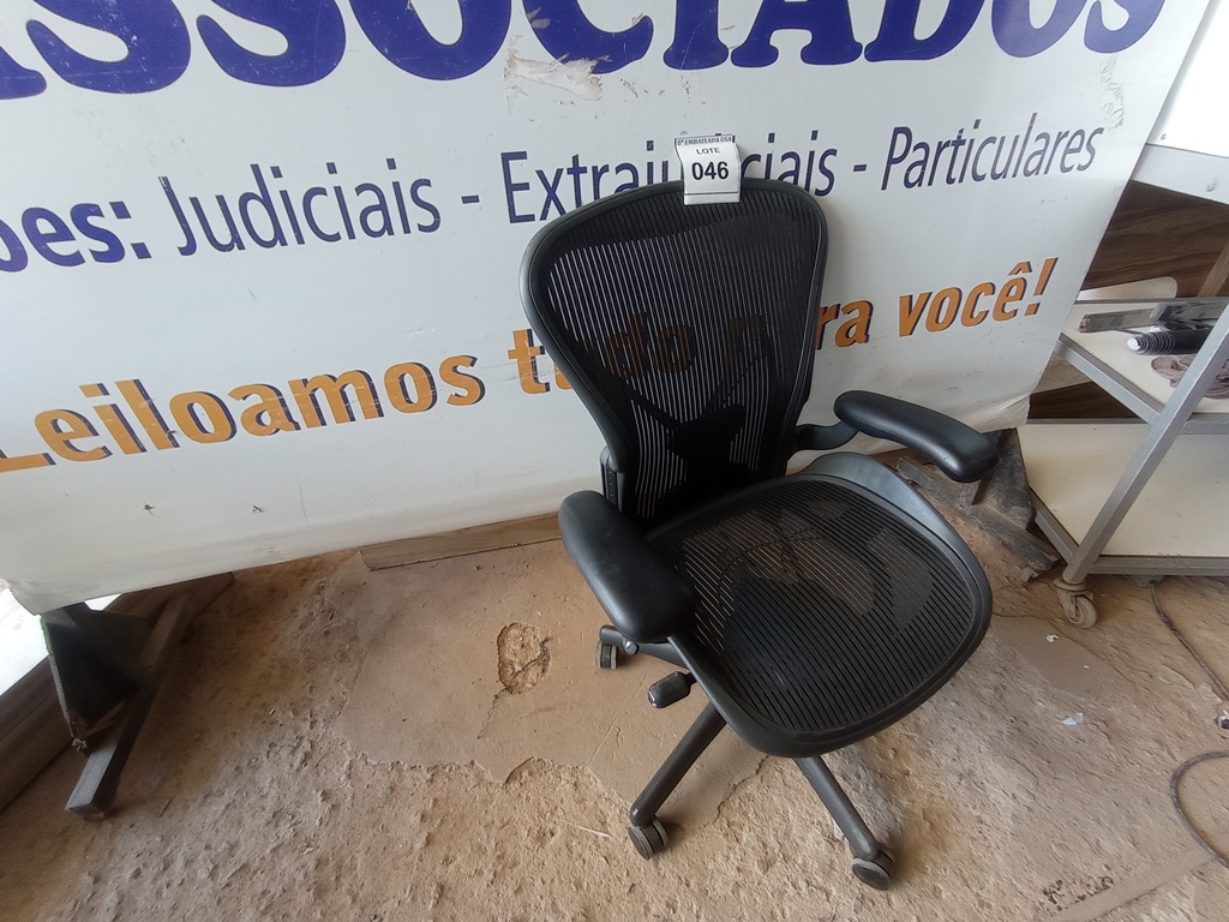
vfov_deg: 49.7
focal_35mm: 28
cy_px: 461
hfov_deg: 63.4
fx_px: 994
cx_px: 614
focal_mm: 1.65
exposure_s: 1/40
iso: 183
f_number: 2.2
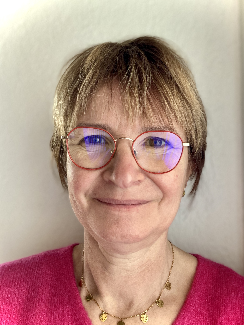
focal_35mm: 35
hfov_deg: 40.7
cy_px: 159
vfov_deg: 52.6
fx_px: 329
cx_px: 126
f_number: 2.2
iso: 200
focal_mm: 2.87
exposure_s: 1/60
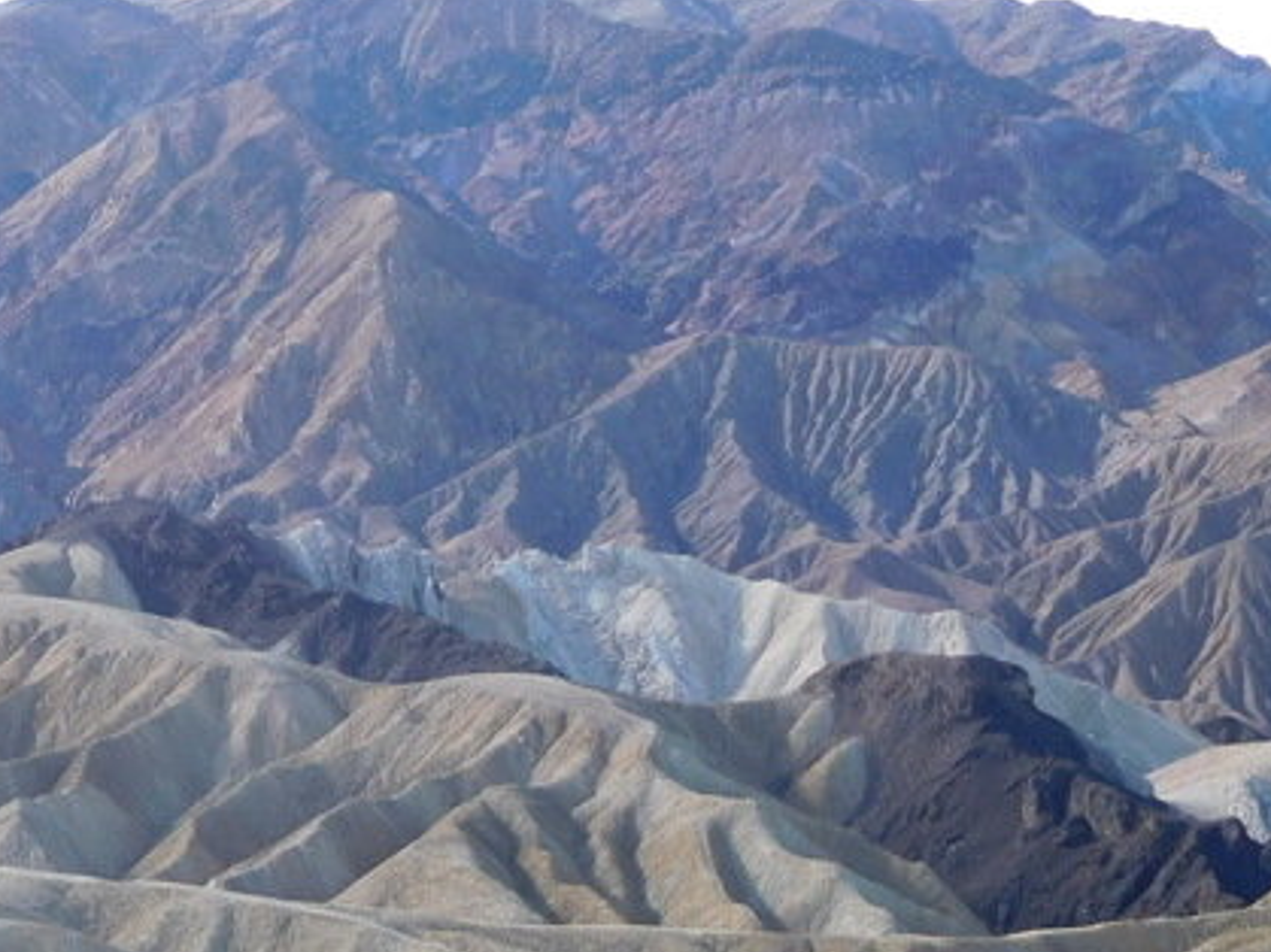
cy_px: 709
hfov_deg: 13.8
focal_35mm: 140
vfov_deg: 10.6
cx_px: -193
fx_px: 5139
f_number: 4.2
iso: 125
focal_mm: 9.8
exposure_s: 1/250
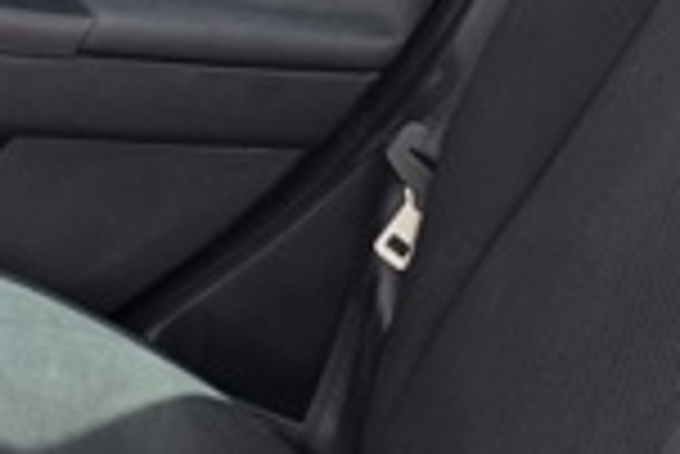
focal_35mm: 95
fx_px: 1796
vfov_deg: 13.8
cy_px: -175
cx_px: -27
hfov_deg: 20.6
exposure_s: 1/180
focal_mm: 6.3
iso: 125
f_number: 1.7
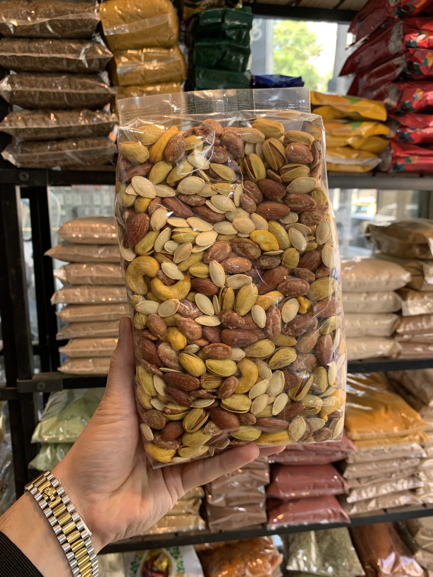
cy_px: 288
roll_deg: +0.5
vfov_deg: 67.3
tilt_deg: -10.1
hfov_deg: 53.1
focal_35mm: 26
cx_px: 216
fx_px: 434
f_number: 1.8
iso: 64
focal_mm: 4.25
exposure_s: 1/121
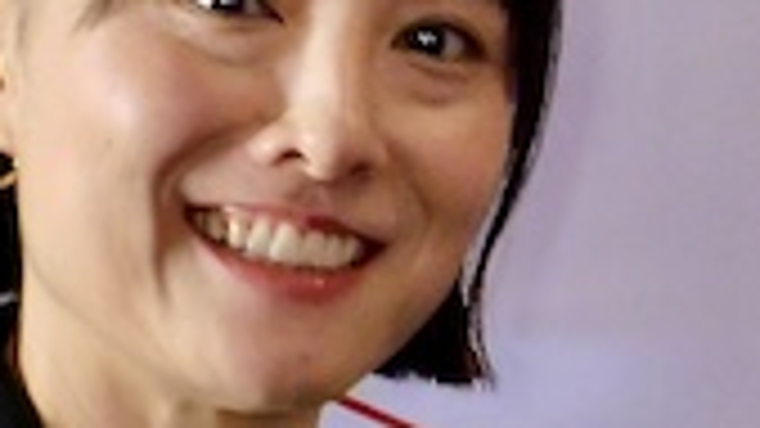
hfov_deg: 11.4
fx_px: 3748
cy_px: 212
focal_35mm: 186
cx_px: 791
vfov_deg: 6.5
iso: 720
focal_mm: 8
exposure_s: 1/8
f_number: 3.7
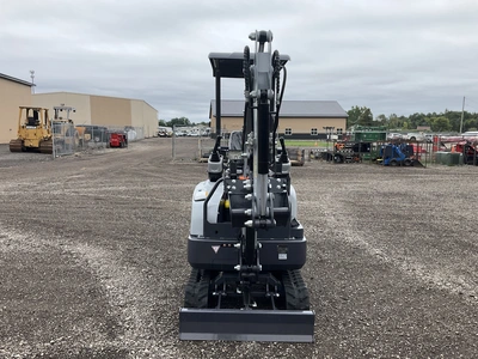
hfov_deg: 61.7
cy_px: 180
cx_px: 239
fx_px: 400
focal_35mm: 29
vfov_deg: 48.2
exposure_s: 1/855
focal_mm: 3
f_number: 1.8
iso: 25
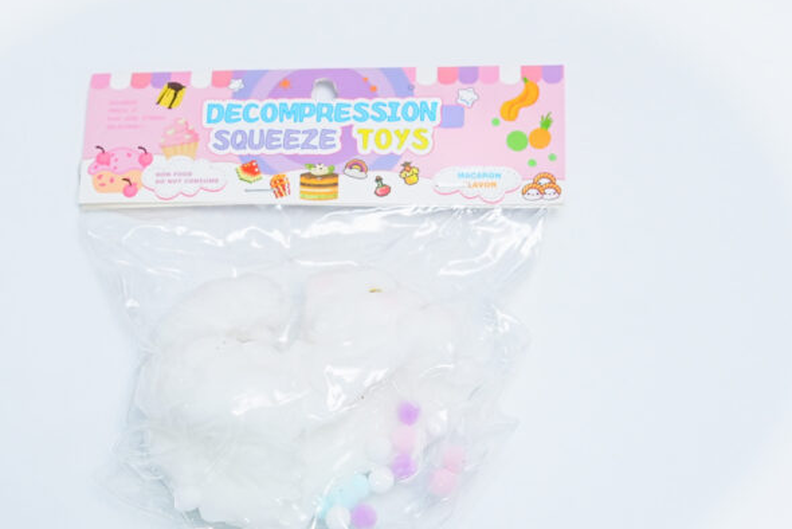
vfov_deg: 16.5
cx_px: 341
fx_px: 1827
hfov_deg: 24.4
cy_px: 295
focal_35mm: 83
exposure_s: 1/640
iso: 3200
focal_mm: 47
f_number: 5
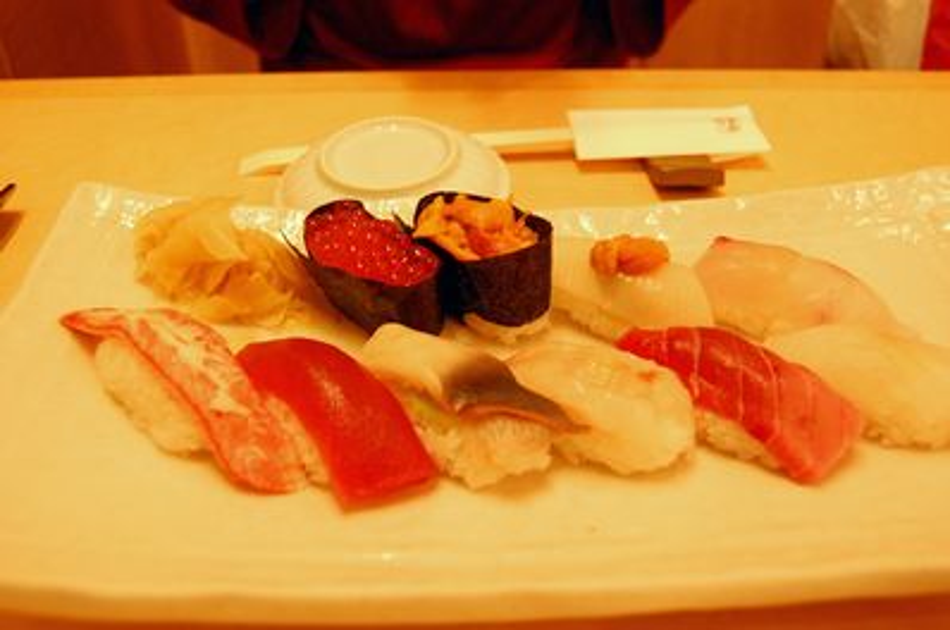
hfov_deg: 55.2
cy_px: 315
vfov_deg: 38.2
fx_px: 909
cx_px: 475
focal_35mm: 34
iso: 1600
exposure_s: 1/50
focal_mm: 23
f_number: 5
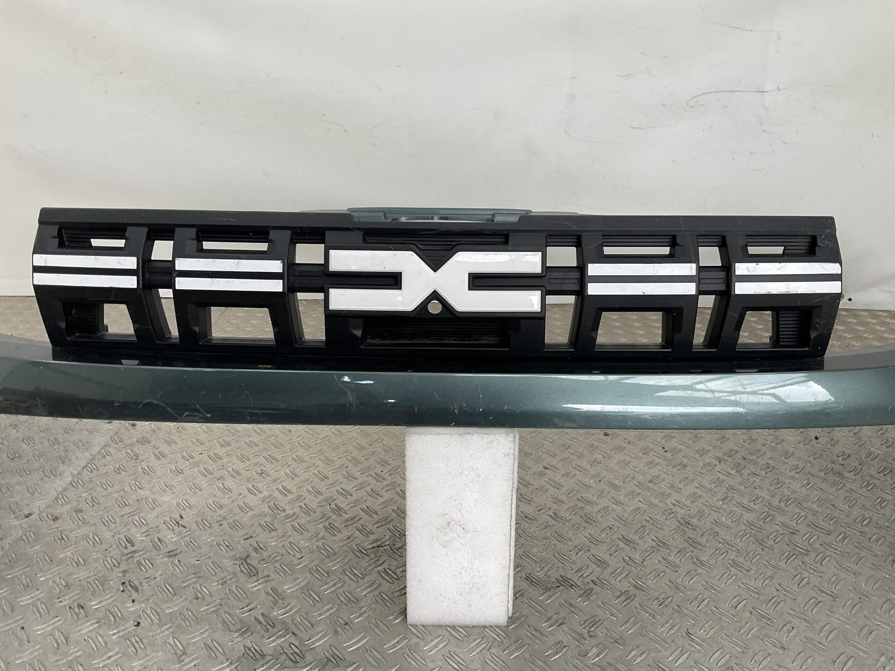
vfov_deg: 48.2
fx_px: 750
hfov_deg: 61.7
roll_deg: -2.0
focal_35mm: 29
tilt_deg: -23.6
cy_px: 336
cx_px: 448
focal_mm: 3
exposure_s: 1/127
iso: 16
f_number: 1.8
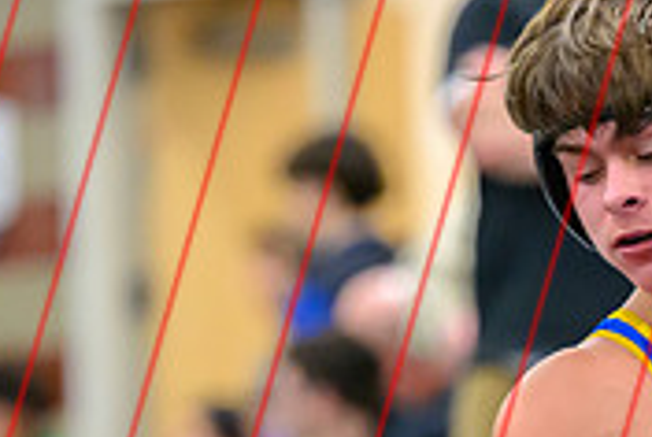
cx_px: 485
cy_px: 639
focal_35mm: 493
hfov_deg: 4.2
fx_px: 8944
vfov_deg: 2.8
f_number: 2.8
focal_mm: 150
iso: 8000
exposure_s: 1/640
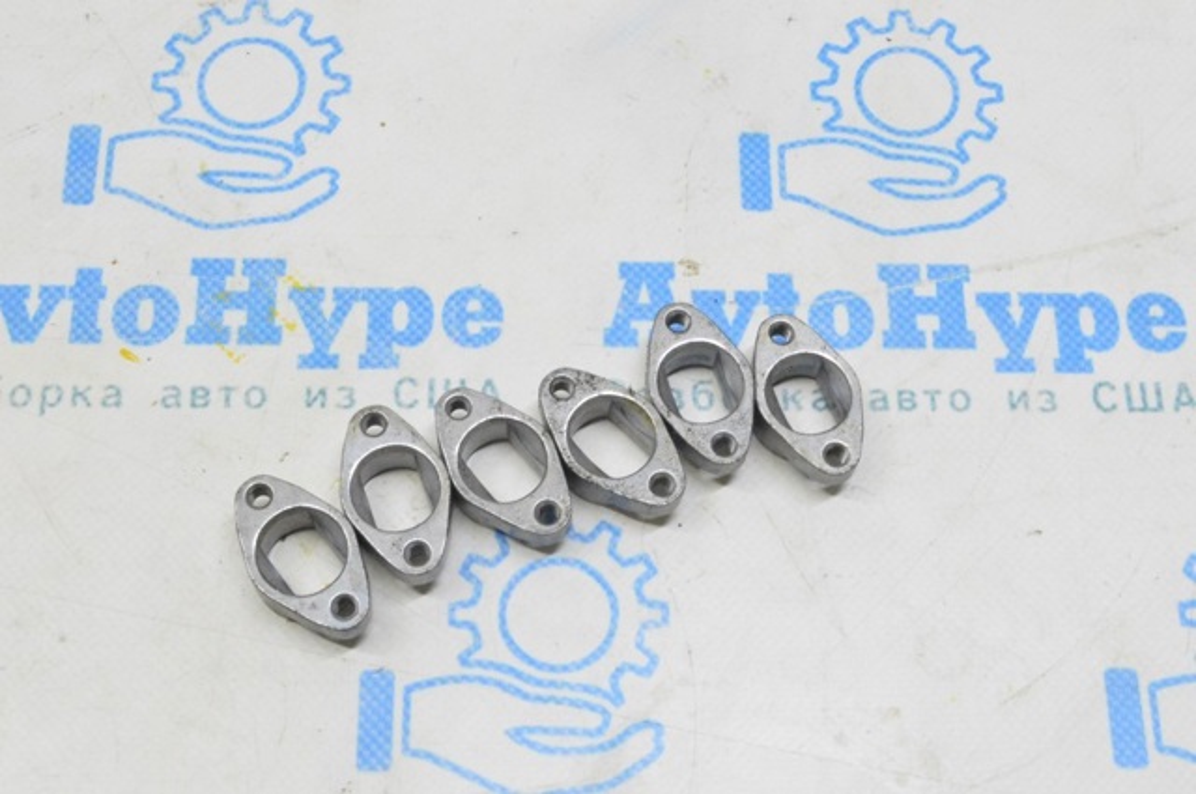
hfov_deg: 35.1
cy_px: 397
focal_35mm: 57
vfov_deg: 23.7
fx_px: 1891
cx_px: 598
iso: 6400
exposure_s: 1/20
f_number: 20
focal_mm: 38
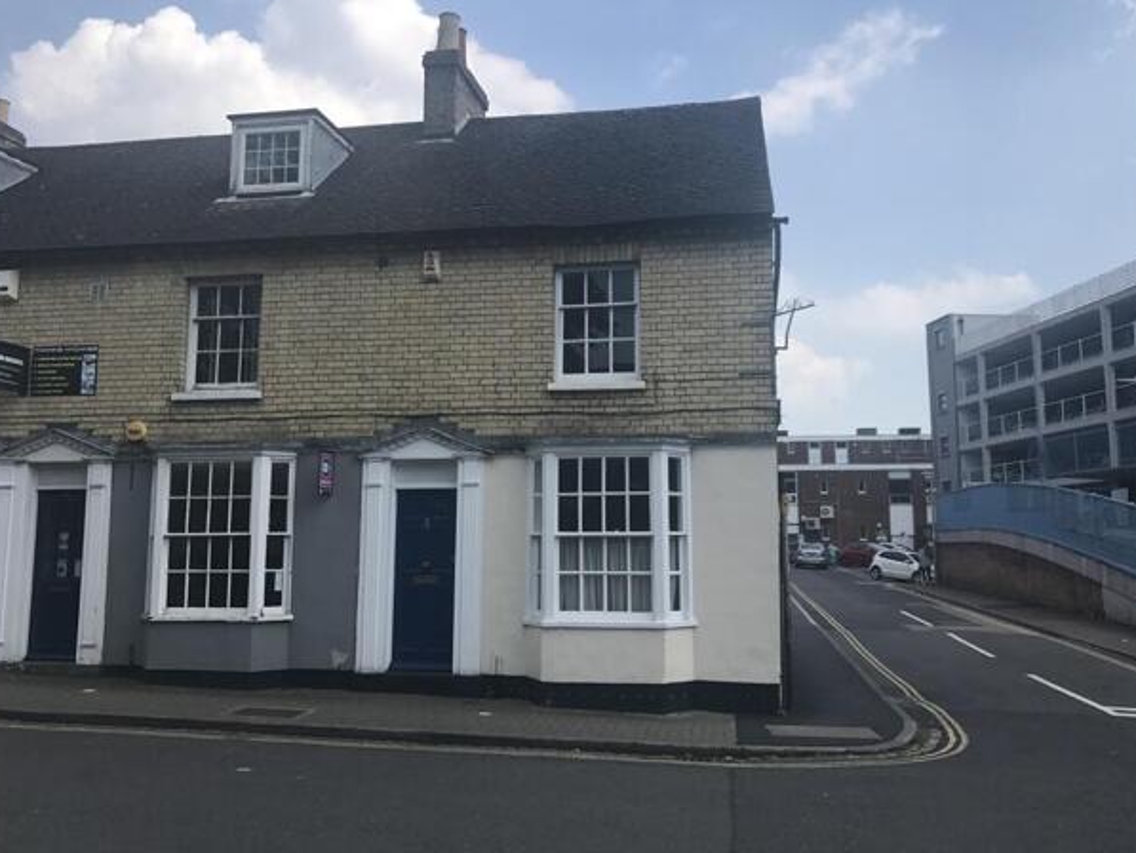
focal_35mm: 30
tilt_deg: +9.3
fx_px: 985
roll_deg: -0.2
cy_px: 426
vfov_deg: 46.8
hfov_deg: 59.9
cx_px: 586
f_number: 1.8
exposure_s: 1/1650
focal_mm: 3.99
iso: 20
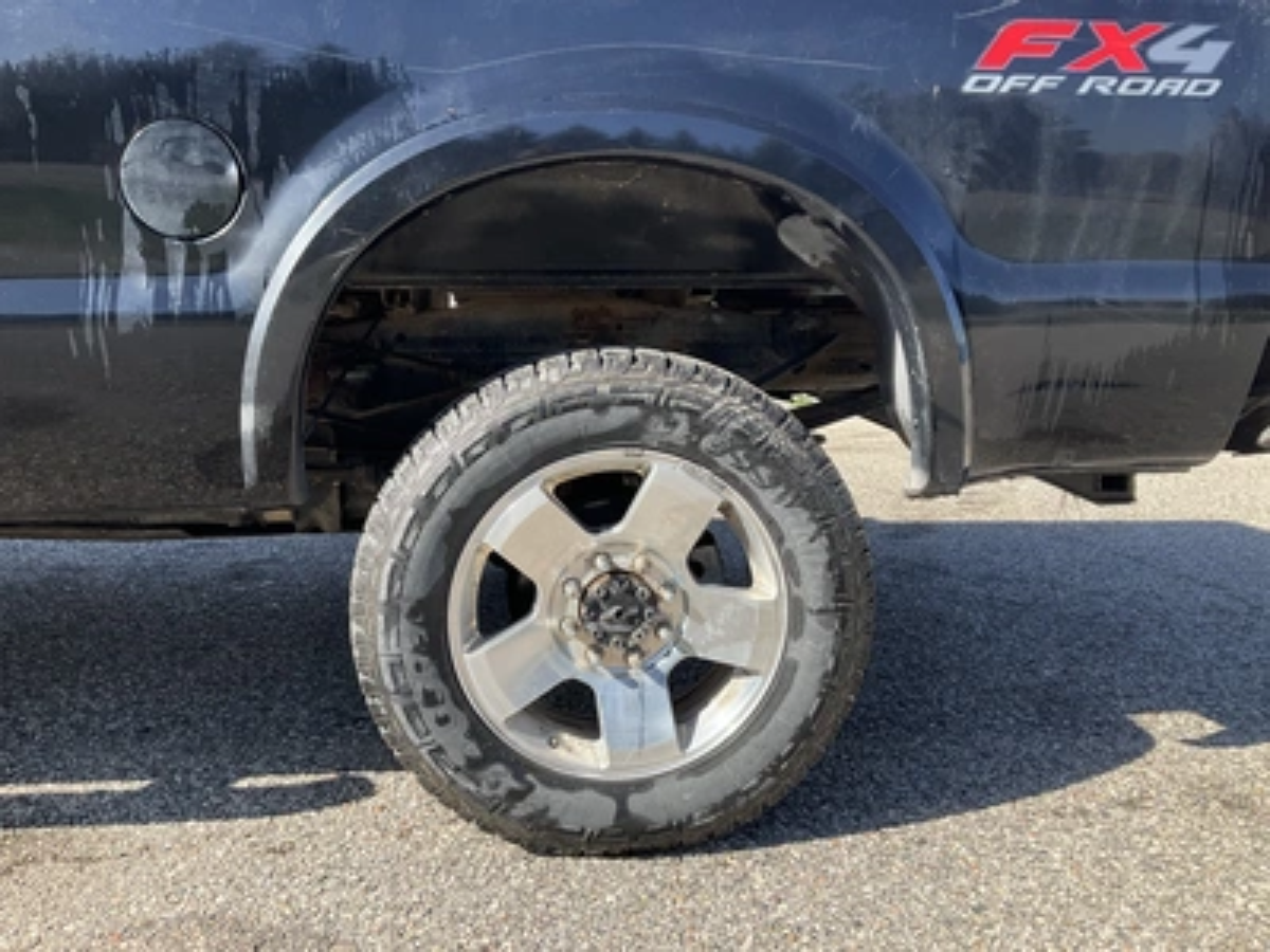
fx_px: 1064
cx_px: 635
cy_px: 476
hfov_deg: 61.7
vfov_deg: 48.2
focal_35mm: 29
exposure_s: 1/683
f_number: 1.8
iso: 25
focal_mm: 3
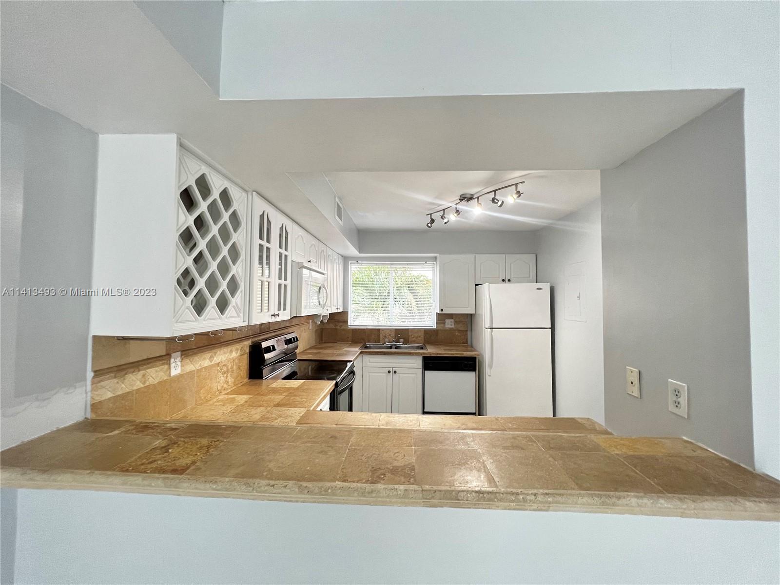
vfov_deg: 89.9
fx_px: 293
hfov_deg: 106.2
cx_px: 390
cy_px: 292
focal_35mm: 13
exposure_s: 1/120
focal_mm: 1.57
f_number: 1.8
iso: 250
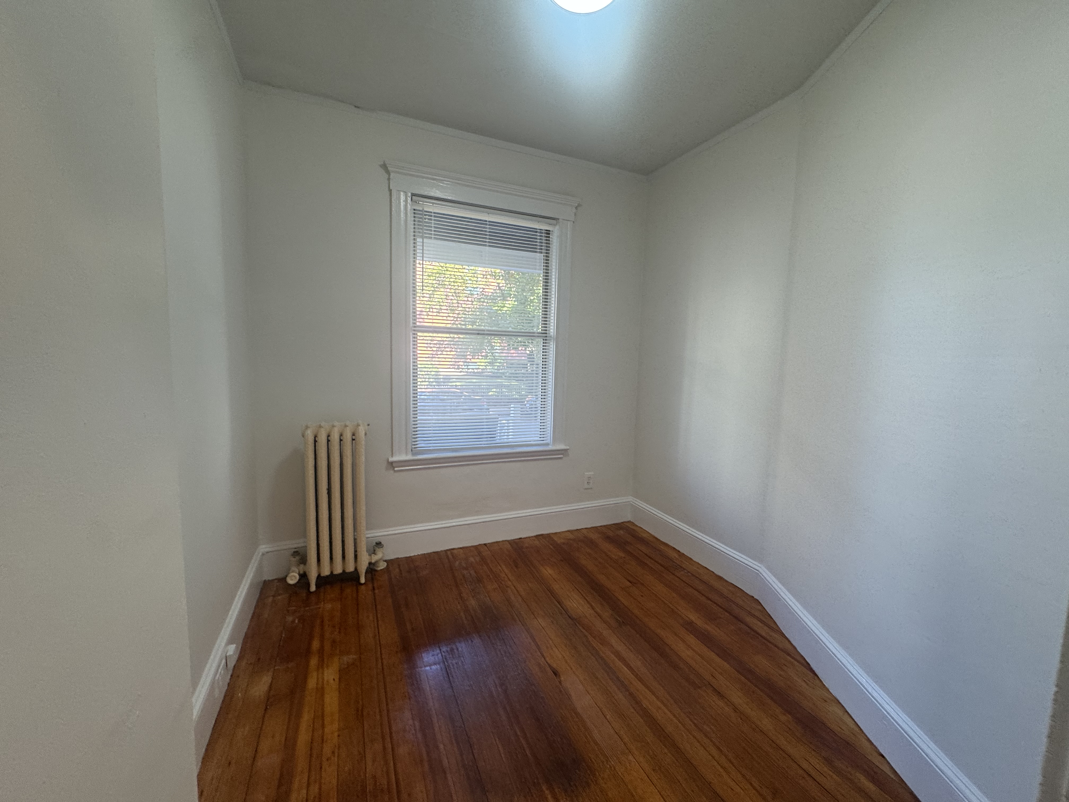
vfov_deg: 85.7
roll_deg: -1.8
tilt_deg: -5.0
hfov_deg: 102.1
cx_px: 534
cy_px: 401
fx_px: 432
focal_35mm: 14
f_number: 2.2
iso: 160
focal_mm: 2.22
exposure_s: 1/120
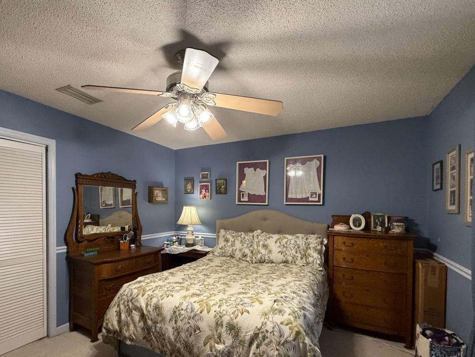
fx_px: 247
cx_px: 211
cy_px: 210
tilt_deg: -0.2
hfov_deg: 87.4
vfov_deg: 71.0
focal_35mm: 18
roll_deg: -0.1
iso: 320
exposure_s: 1/120
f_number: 2.2
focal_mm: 2.22
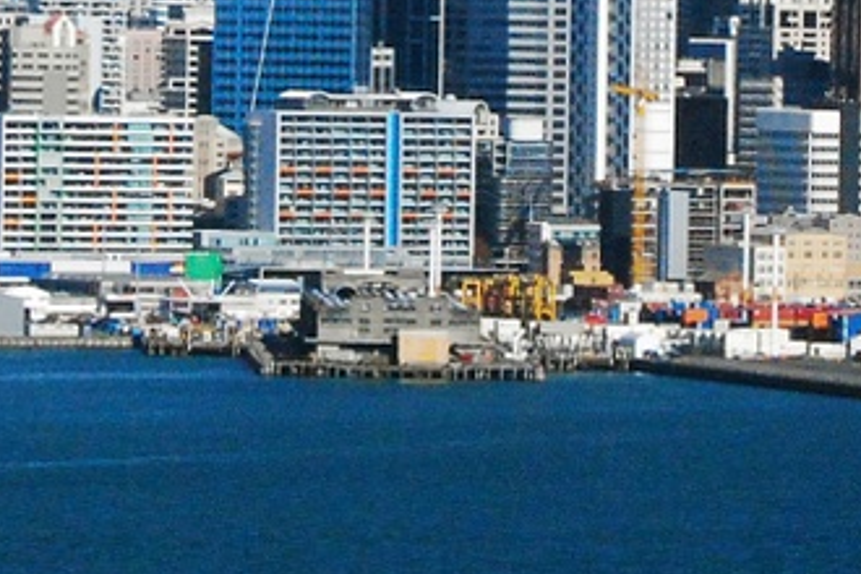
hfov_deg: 4.3
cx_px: 201
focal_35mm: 481
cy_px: -333
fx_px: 11501
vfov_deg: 2.9
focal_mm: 55
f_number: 14
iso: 1600
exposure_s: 1/800
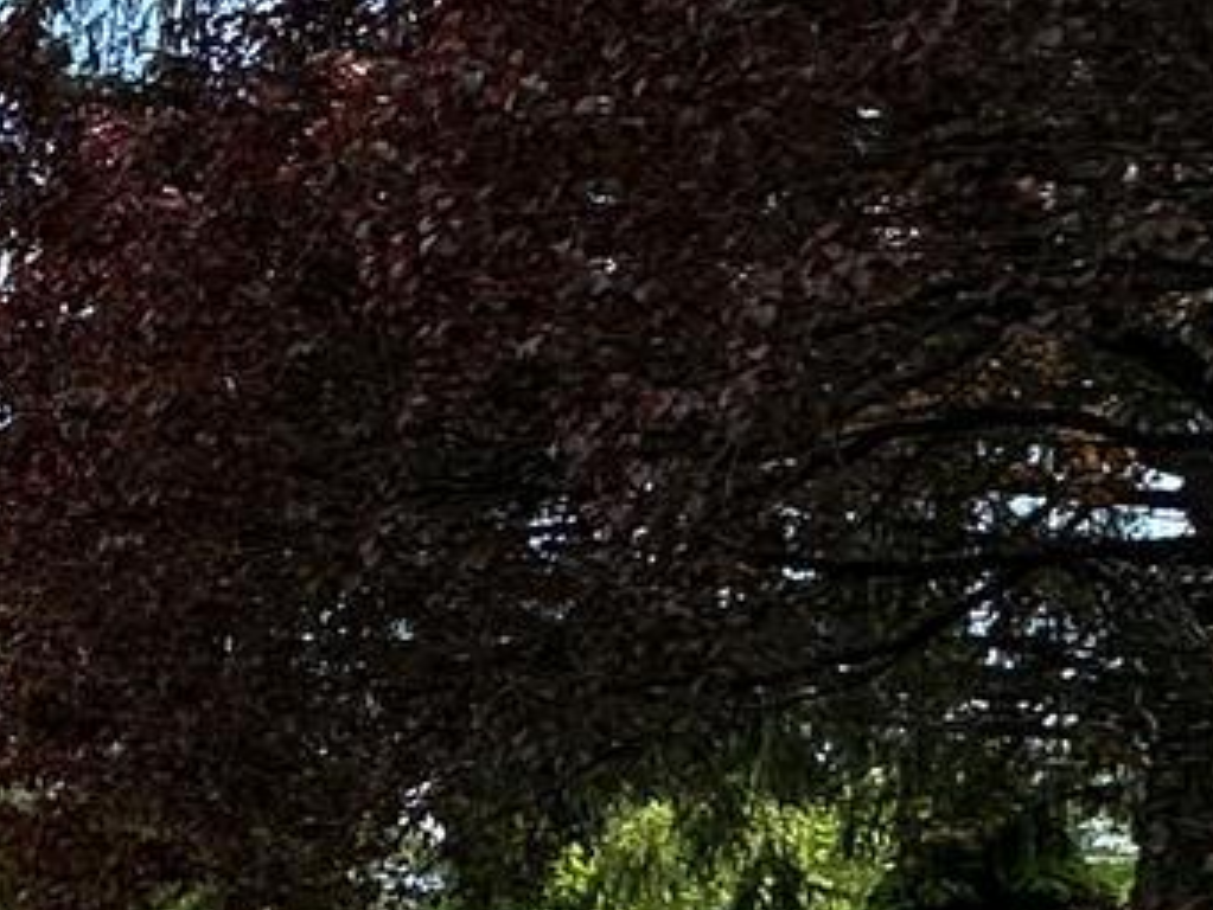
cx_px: -1579
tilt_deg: -1.6
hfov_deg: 15.3
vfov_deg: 17.0
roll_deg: +0.6
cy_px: 1017
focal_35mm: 84
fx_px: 2945
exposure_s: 1/1553
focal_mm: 2.22
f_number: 2.2
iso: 40
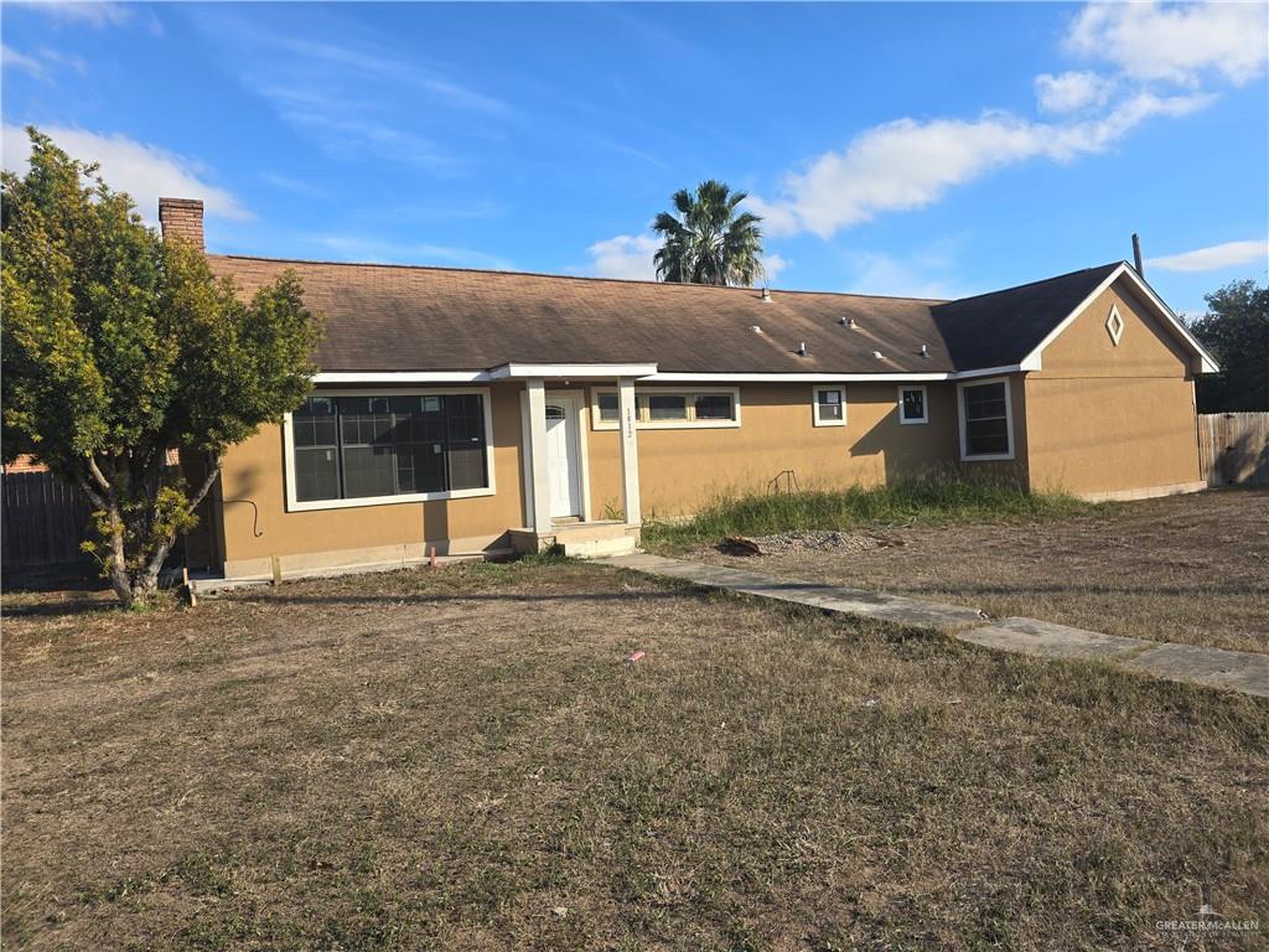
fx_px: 843
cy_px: 476
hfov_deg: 73.9
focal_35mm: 23
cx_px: 634
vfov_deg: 58.9
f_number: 1.7
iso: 12
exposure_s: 1/574
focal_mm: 6.3
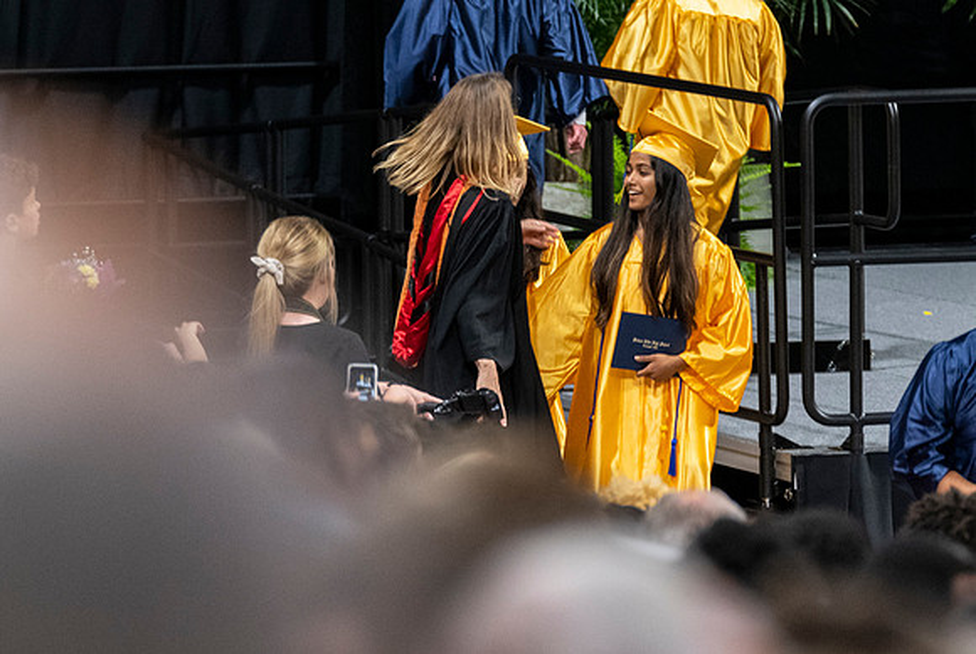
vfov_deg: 3.4
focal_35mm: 404
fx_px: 10971
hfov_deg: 5.1
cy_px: 329
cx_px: 625
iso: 2000
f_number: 4
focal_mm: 200
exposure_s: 1/200
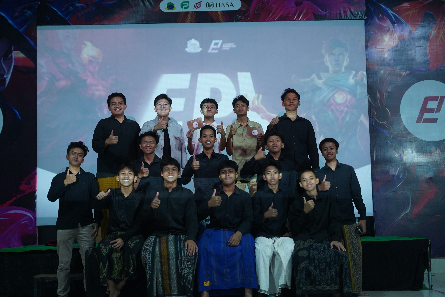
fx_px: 667
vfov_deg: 25.1
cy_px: 160
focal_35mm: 54
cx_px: 218
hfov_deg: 36.9
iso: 1250
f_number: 1.8
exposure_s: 1/60
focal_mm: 50
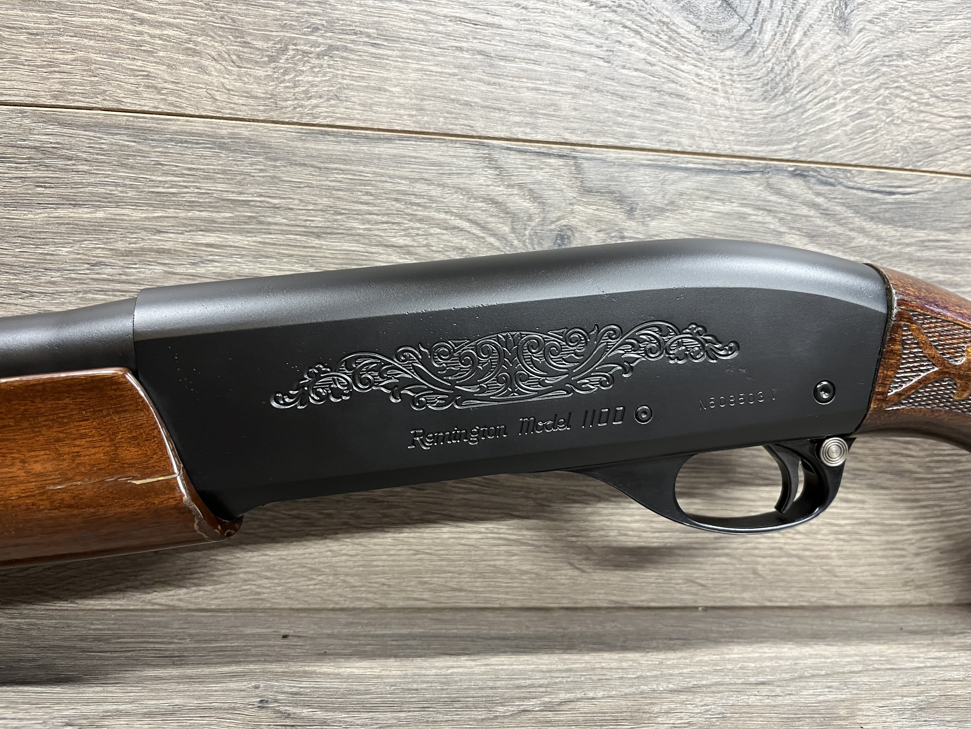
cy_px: 364
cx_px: 486
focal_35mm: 26
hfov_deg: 67.3
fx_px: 729
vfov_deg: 53.1
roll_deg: -2.9
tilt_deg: -9.3
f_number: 1.6
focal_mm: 5.1
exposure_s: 1/60
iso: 160
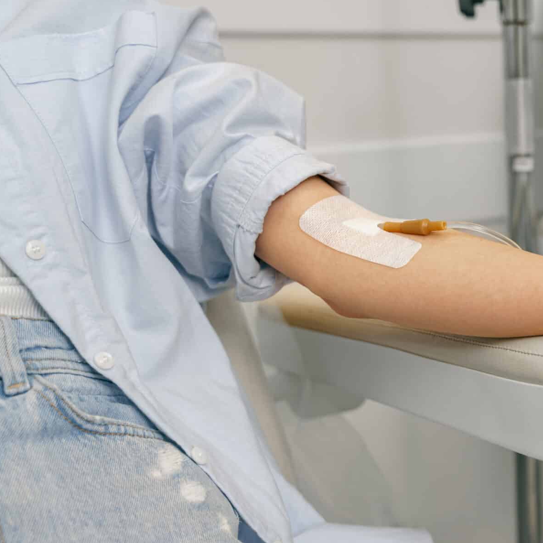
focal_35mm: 55
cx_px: 546
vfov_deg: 31.0
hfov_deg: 29.0
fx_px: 979
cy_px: 264
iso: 100
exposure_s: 1/100
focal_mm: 30.1
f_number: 2.8
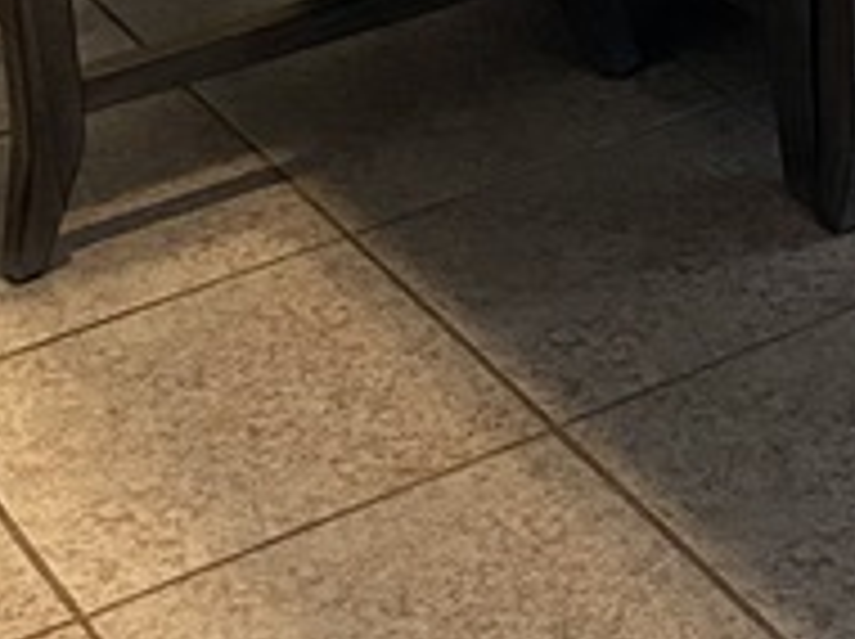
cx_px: 1161
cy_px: -1125
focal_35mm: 148
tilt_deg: -6.8
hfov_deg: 12.8
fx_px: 3651
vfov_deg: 8.7
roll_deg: +1.0
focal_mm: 4.25
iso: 125
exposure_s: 1/60
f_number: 1.8
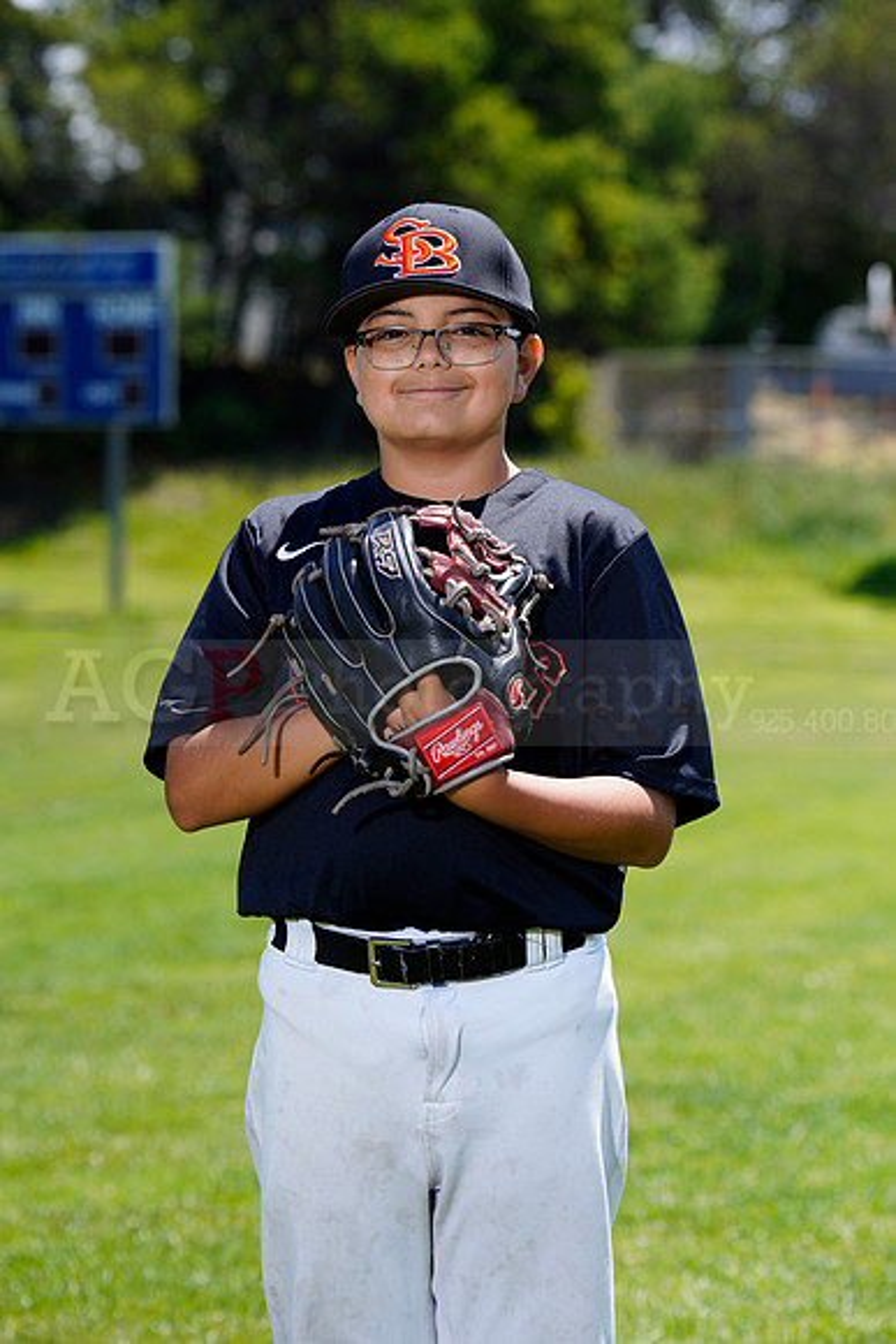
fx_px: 5335
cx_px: 448
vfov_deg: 14.3
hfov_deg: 9.6
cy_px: 672
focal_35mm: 143
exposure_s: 1/250
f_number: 6.3
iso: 100
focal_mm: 143
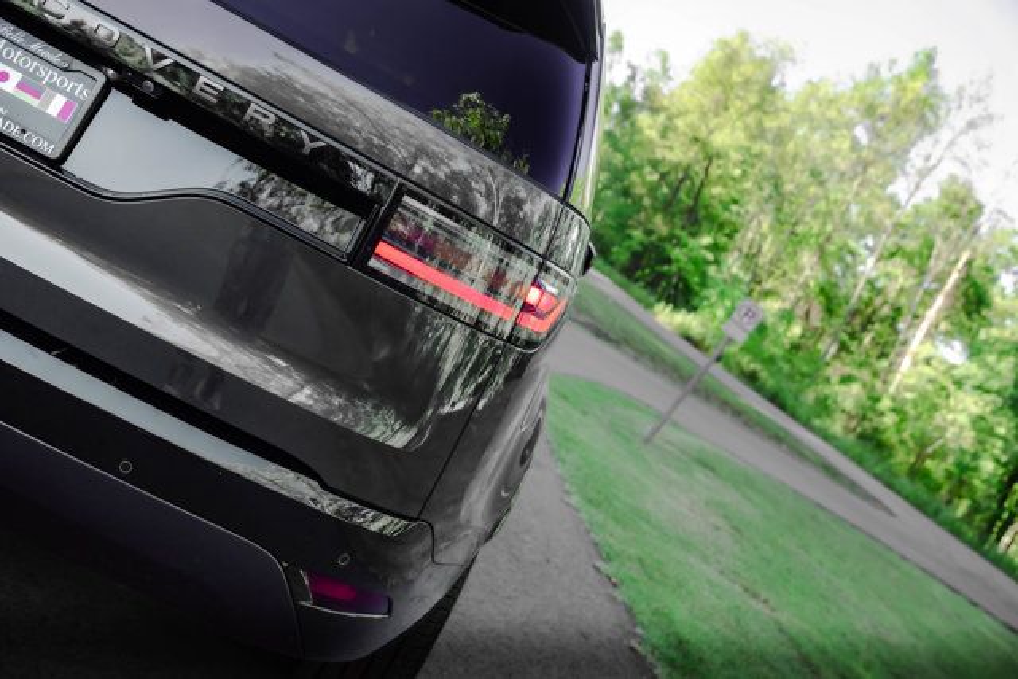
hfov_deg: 48.4
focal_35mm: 40
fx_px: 1131
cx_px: 509
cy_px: 340
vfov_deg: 33.4
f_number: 5
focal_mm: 40
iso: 640
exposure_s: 1/400
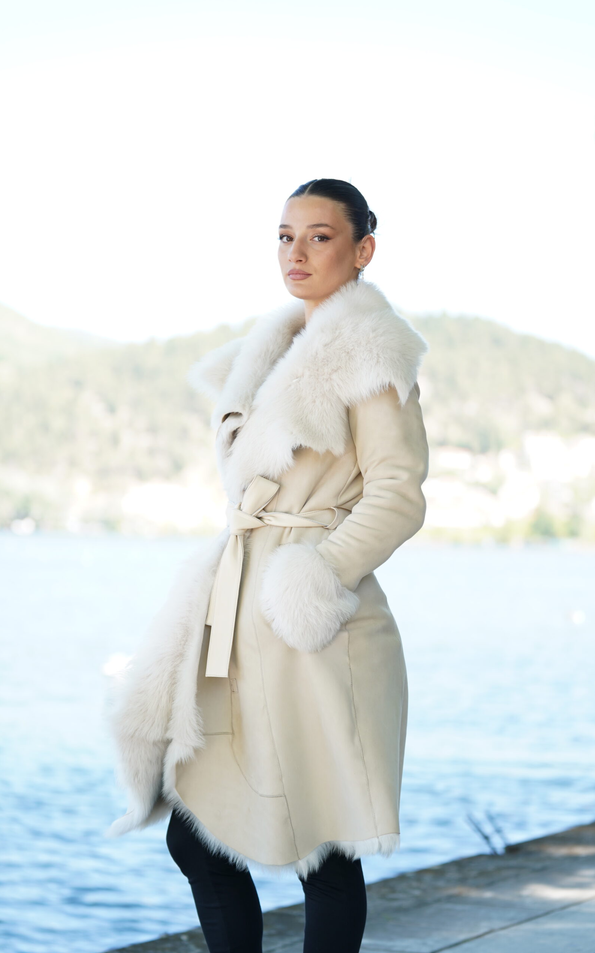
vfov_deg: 28.6
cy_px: 477
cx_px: 308
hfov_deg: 18.1
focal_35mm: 72
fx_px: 1869
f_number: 2.8
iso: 160
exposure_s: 1/250
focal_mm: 70
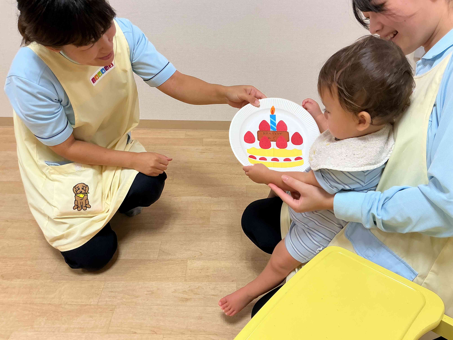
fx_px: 380
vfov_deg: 48.2
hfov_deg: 61.7
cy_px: 170
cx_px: 226
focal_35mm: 29
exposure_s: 1/120
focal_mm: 3
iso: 40
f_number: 1.8
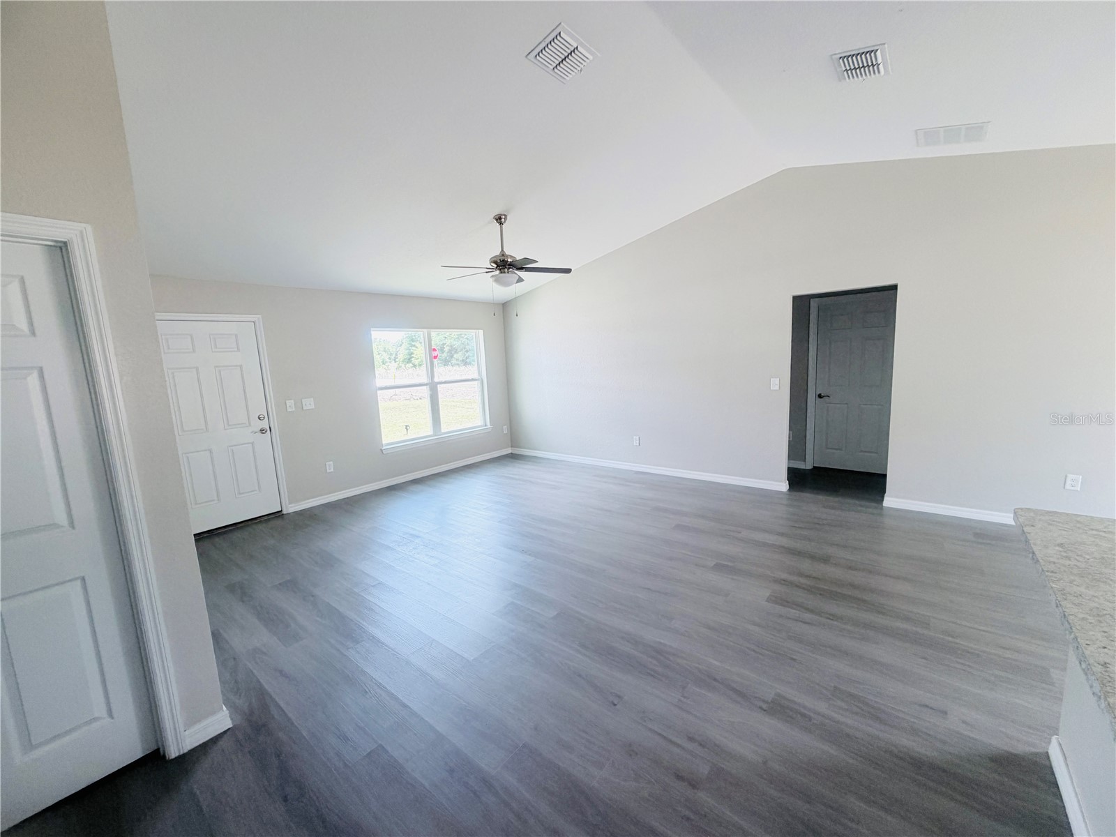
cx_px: 558
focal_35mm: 14
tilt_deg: -6.7
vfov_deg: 85.7
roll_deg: +2.2
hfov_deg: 102.1
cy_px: 418
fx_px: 451
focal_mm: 2.22
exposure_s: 1/121
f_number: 2.2
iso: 160
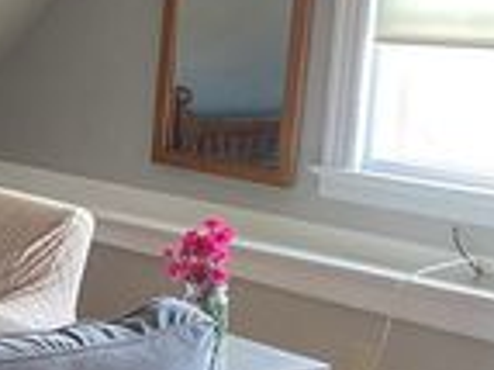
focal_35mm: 91
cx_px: -266
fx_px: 1298
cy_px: 213
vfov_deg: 16.2
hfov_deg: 18.8
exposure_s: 1/40
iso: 400
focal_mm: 4.25
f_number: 1.8
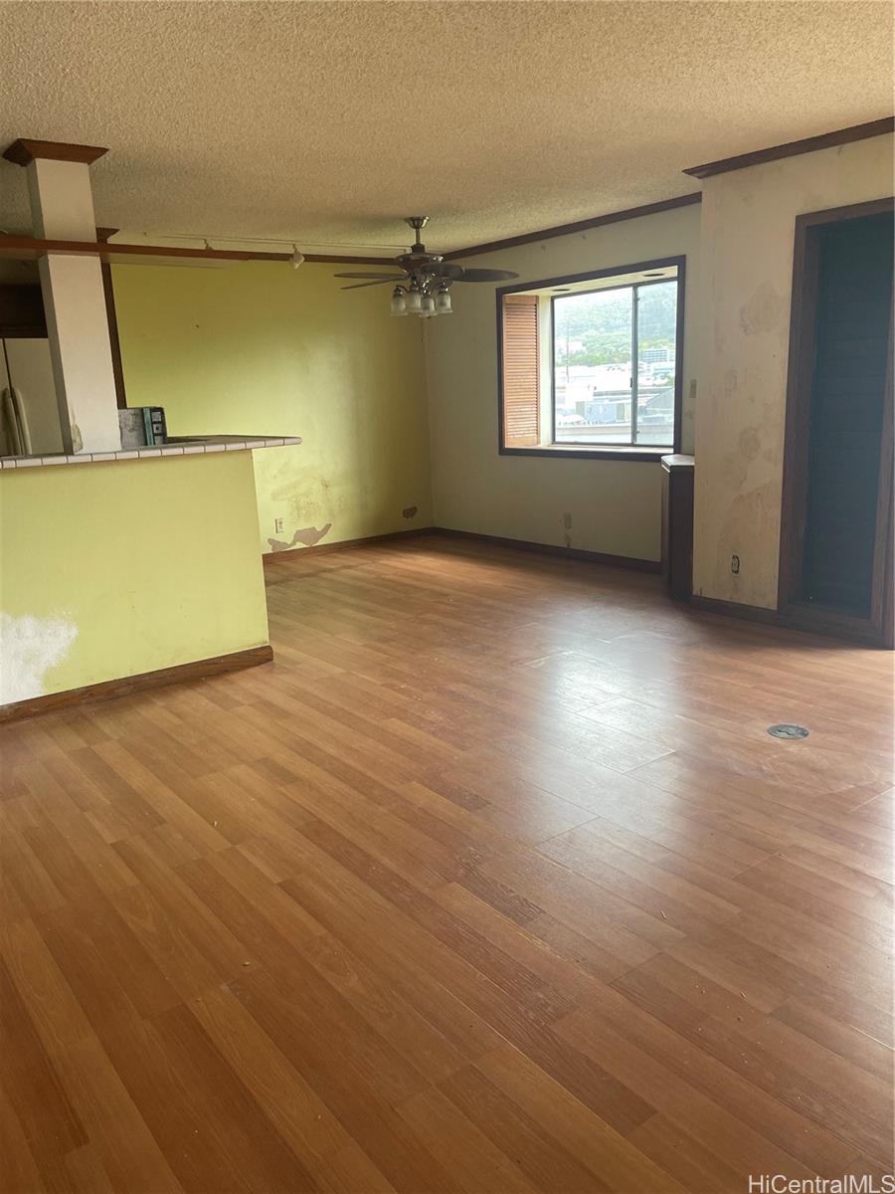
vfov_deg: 67.3
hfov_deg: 53.1
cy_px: 597
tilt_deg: -11.8
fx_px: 896
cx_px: 448
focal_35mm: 26
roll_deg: +5.1
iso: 64
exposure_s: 1/121
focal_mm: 4.2
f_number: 1.6
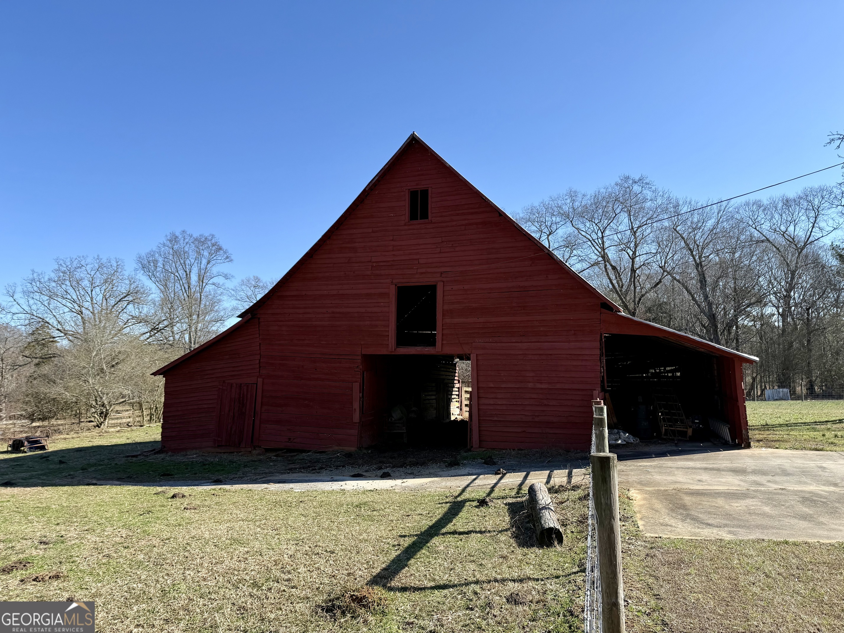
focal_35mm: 24
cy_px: 316
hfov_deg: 71.6
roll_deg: +0.2
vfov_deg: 56.8
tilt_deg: +3.7
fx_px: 585
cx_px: 422
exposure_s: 1/2370
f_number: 1.78
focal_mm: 6.76
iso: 80
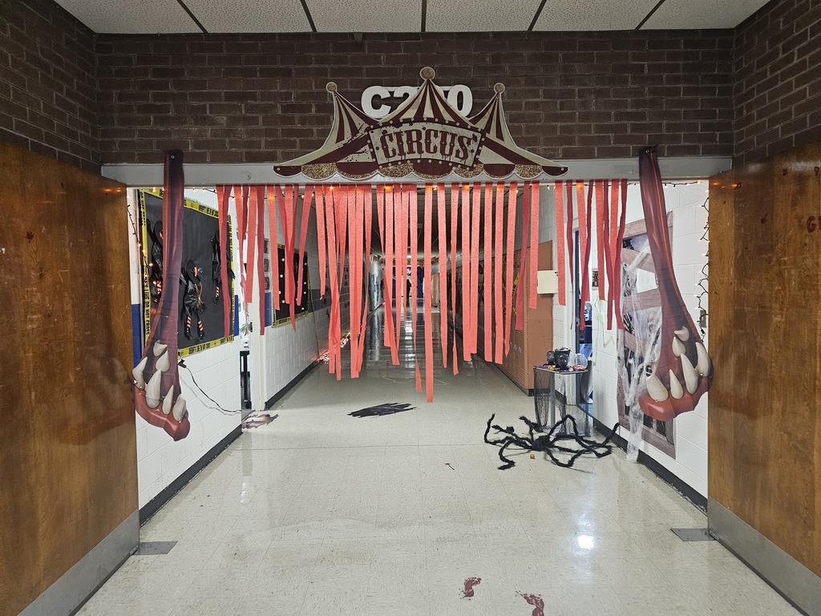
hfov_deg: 73.9
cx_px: 410
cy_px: 308
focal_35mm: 23
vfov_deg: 58.9
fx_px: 545
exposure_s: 1/120
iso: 800
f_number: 1.7
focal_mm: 6.3
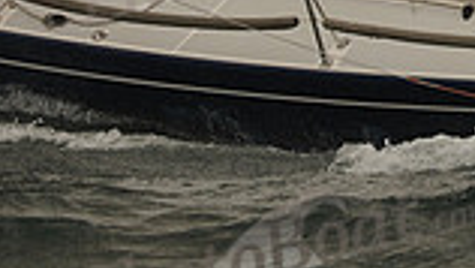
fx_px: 5078
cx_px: 652
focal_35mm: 403
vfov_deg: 3.0
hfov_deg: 5.3
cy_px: -251
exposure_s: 1/800
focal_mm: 70
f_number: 4.5
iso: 200
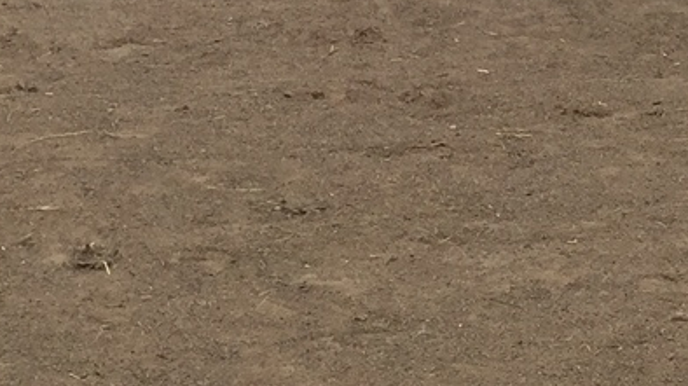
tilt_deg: +2.7
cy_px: -585
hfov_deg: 16.0
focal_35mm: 131
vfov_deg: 8.4
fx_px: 2388
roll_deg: -1.5
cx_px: 700
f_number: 2.2
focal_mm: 4.15
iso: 32
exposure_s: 1/989
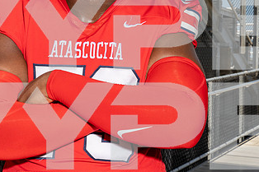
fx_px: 611
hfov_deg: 23.9
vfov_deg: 15.9
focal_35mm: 85
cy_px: 27
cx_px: 97
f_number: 10
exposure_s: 1/250
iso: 160
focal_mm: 46
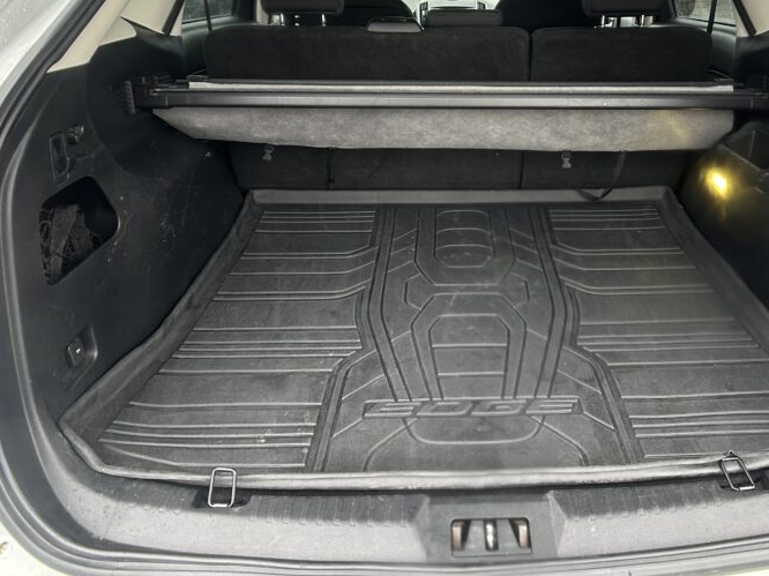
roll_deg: +1.6
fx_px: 888
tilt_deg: -16.8
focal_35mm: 40
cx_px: 455
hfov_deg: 46.6
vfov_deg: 35.3
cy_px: 157
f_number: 1.5
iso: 125
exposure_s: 1/99
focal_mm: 5.7
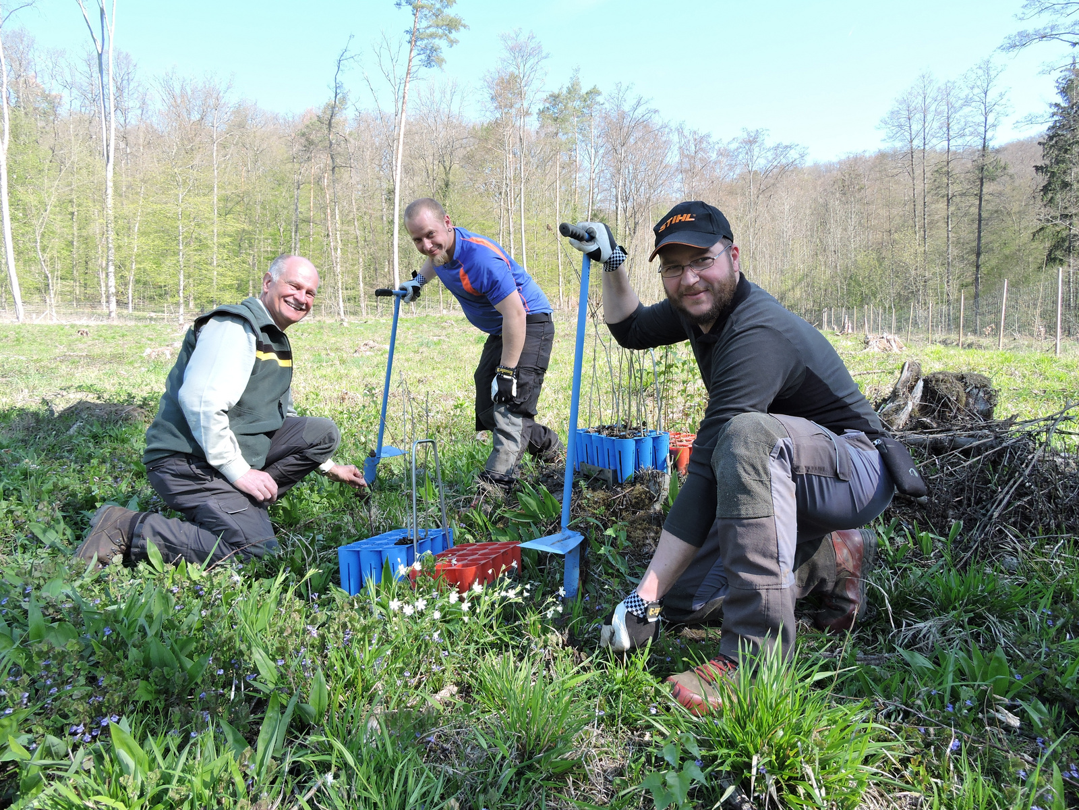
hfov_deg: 71.6
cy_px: 405
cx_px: 540
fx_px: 748
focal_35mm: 24
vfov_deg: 56.8
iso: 100
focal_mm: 4.3
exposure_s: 1/200
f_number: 3.3
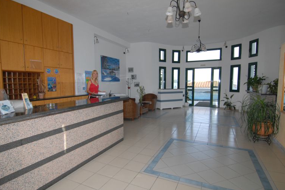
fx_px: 150
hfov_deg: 86.9
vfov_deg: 64.6
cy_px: 97
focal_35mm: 19
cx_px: 140
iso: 200
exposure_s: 1/100
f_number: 5
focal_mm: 12
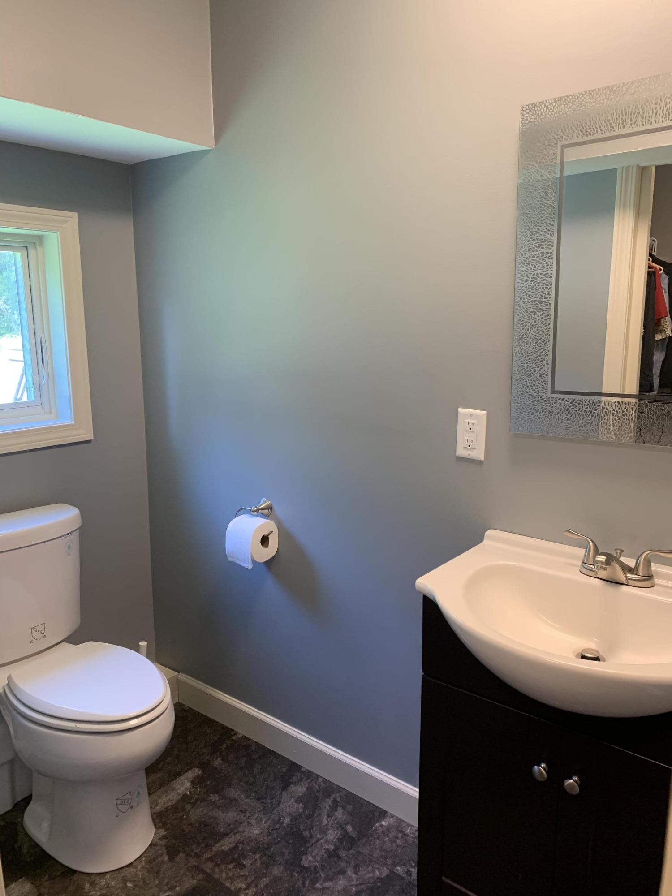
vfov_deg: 67.3
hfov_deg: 53.1
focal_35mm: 26
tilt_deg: -11.8
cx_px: 336
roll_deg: +0.4
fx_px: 673
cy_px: 448
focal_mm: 4.25
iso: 125
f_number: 1.8
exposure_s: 1/60
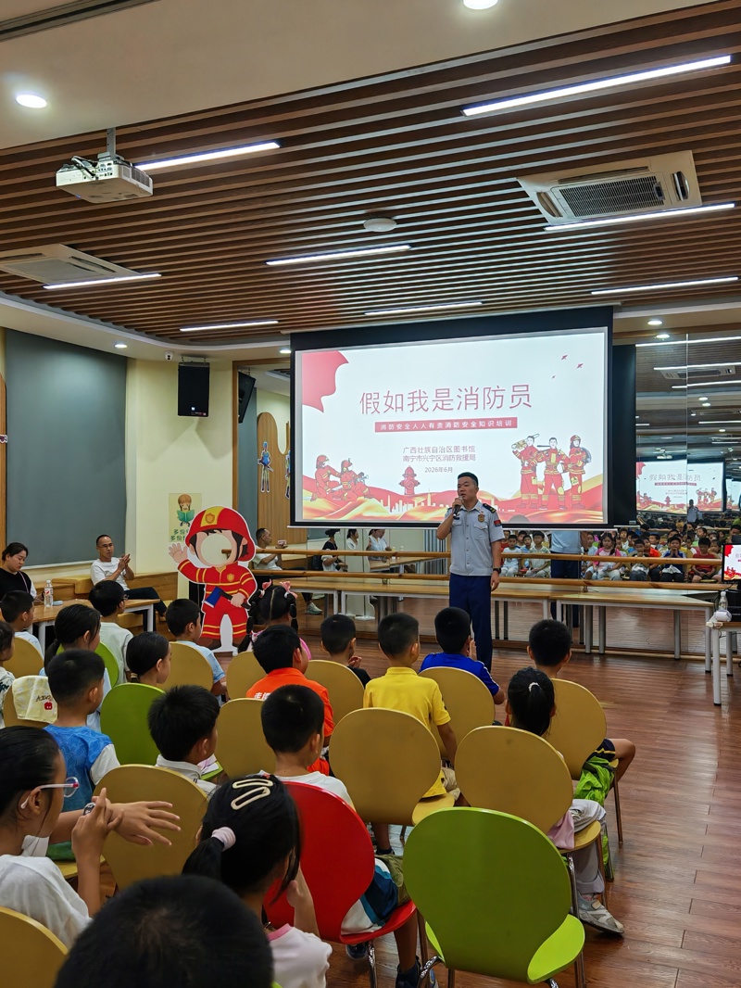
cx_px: 370
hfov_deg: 44.2
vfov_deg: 56.8
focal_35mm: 32
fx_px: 913
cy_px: 494
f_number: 1.9
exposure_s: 1/260
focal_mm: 6.67
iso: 400
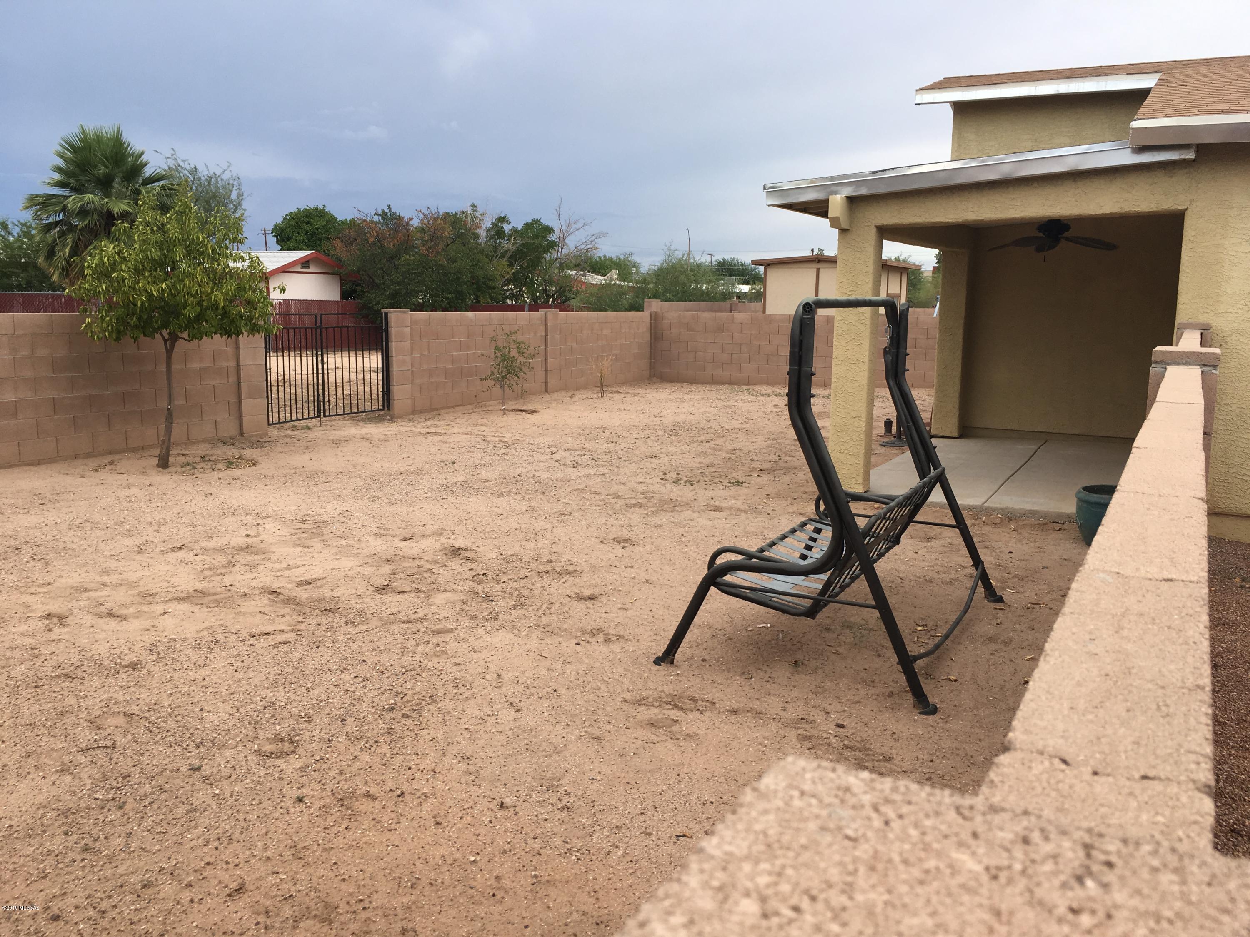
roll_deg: -1.3
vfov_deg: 48.2
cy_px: 468
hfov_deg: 61.7
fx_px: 1047
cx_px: 625
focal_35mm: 29
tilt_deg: -10.9
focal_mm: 4.15
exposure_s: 1/416
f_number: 2.2
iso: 25
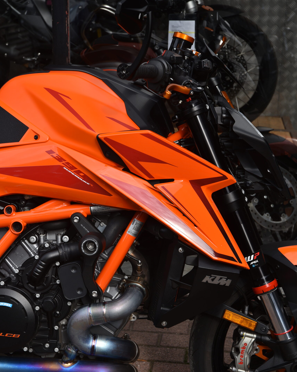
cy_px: 222
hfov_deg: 19.4
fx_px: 868
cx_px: 148
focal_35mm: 79
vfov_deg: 24.1
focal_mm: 70
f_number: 8
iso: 200
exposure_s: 1/250
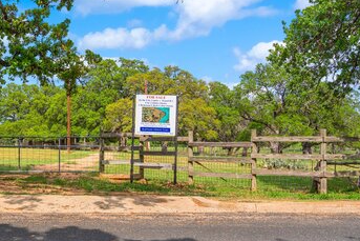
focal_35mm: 56
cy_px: 113
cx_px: 50
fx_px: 560
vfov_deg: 24.2
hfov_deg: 34.1
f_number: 8
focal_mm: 30
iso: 100
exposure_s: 1/320
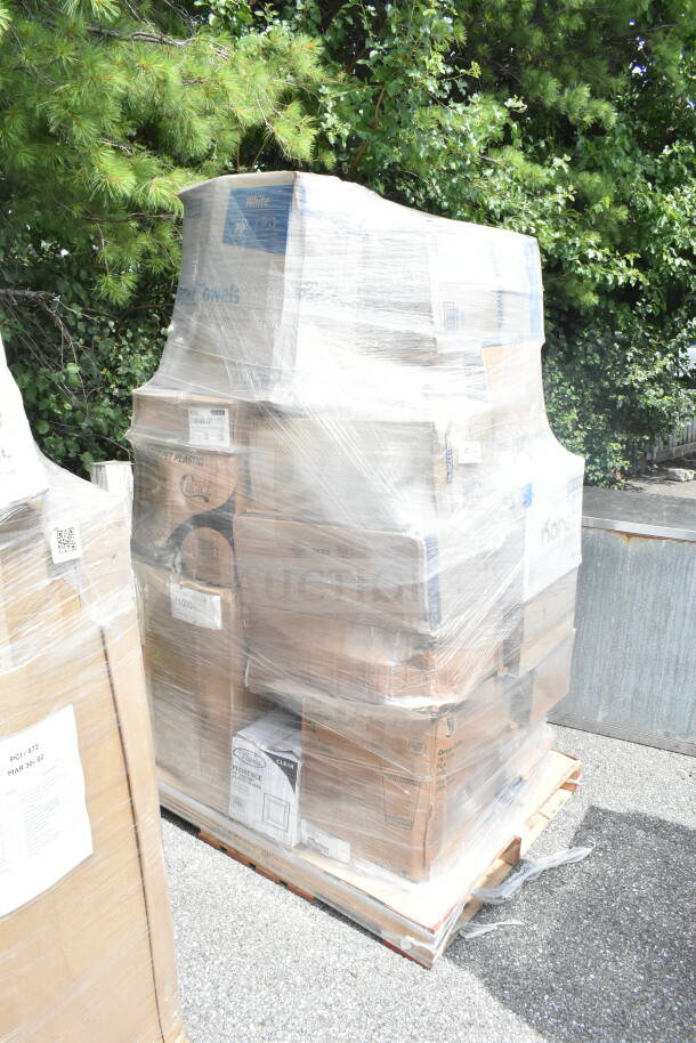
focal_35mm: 27
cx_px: 348
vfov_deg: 67.4
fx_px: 782
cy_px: 522
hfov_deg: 48.0
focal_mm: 18
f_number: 13
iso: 1600
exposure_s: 1/640
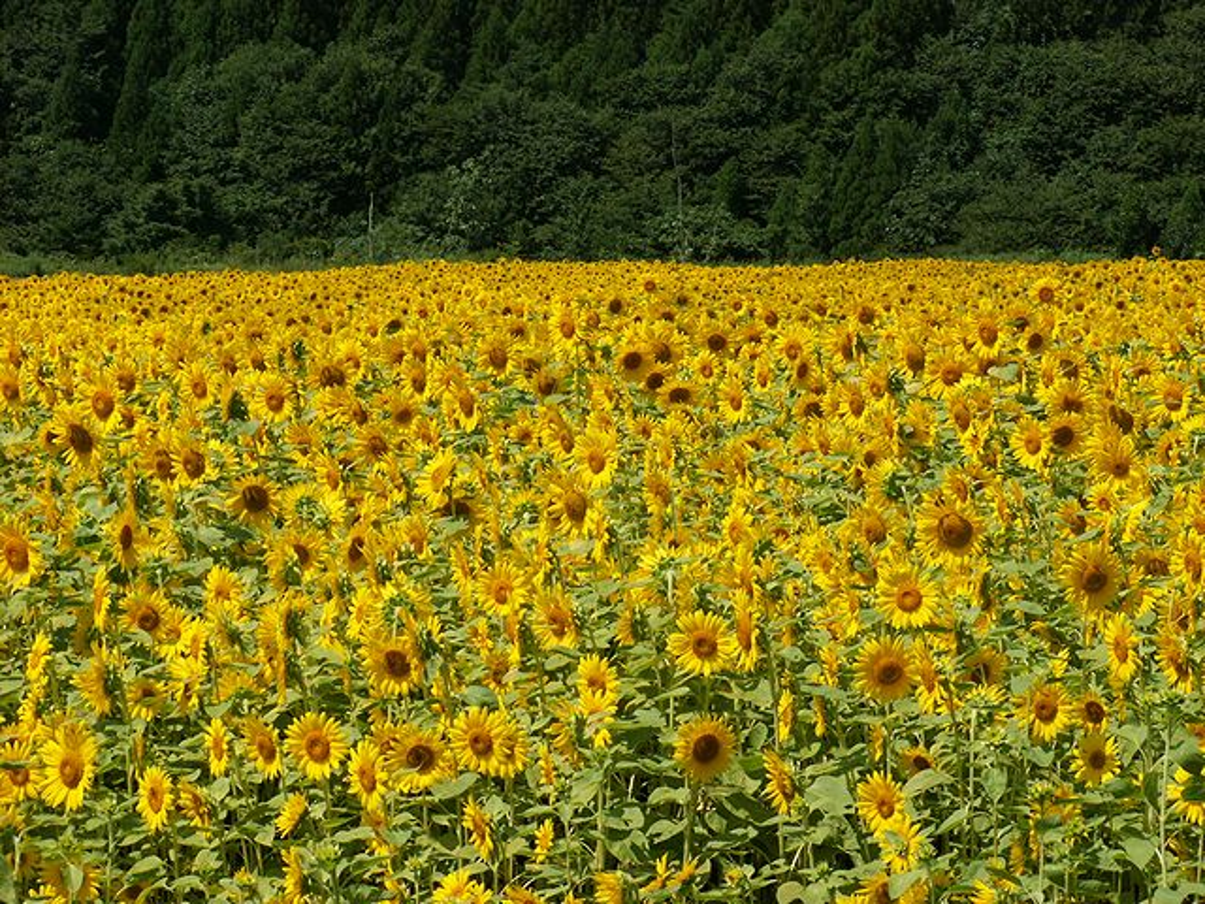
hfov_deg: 17.3
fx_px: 3968
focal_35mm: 114
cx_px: 602
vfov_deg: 13.0
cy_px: 452
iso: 50
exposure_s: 1/500
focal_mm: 18.65
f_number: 5.6
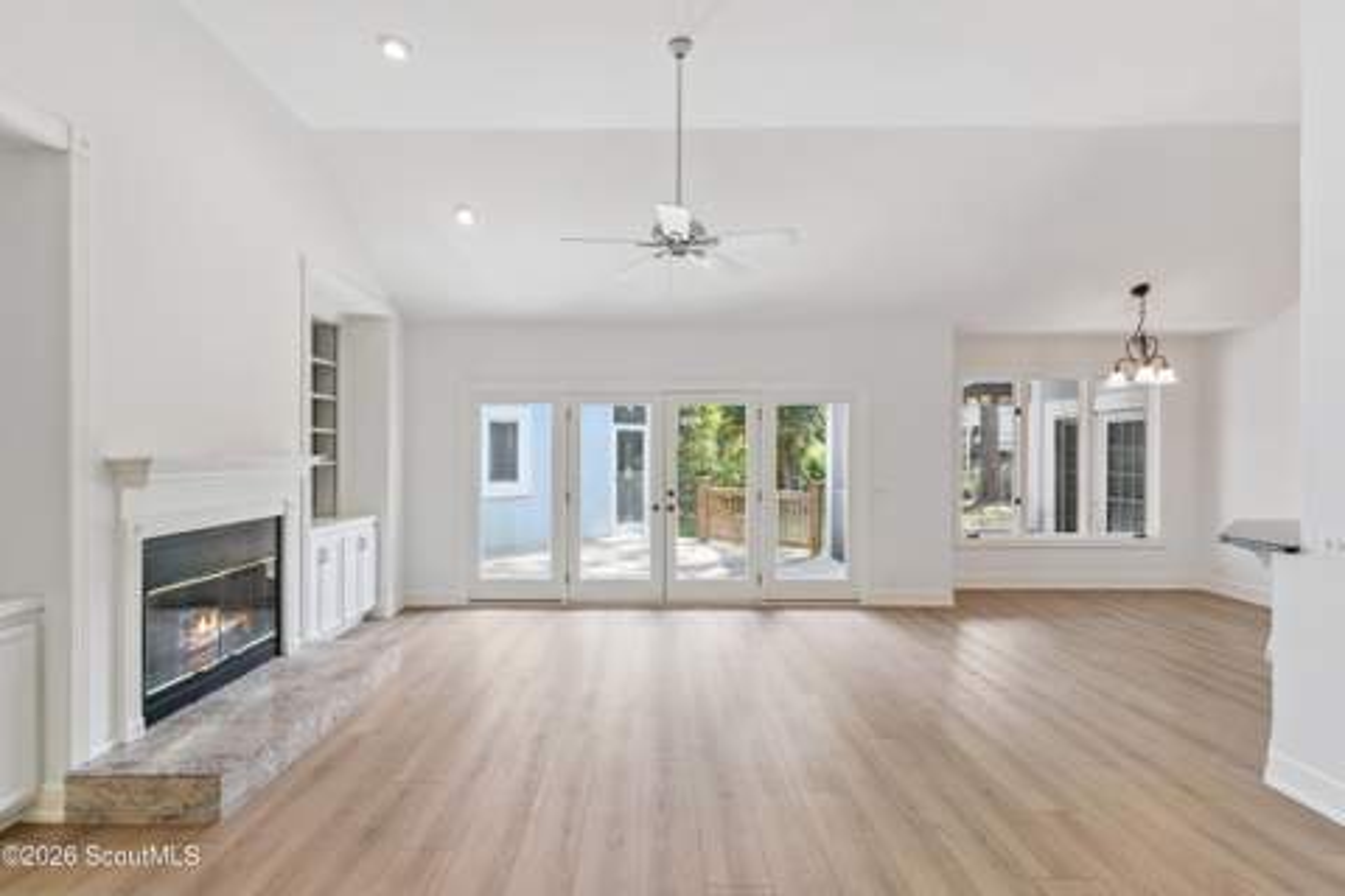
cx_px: 672
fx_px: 635
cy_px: 448
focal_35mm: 17
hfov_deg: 93.3
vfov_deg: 70.4
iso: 250
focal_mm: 17
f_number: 8
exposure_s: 1/20
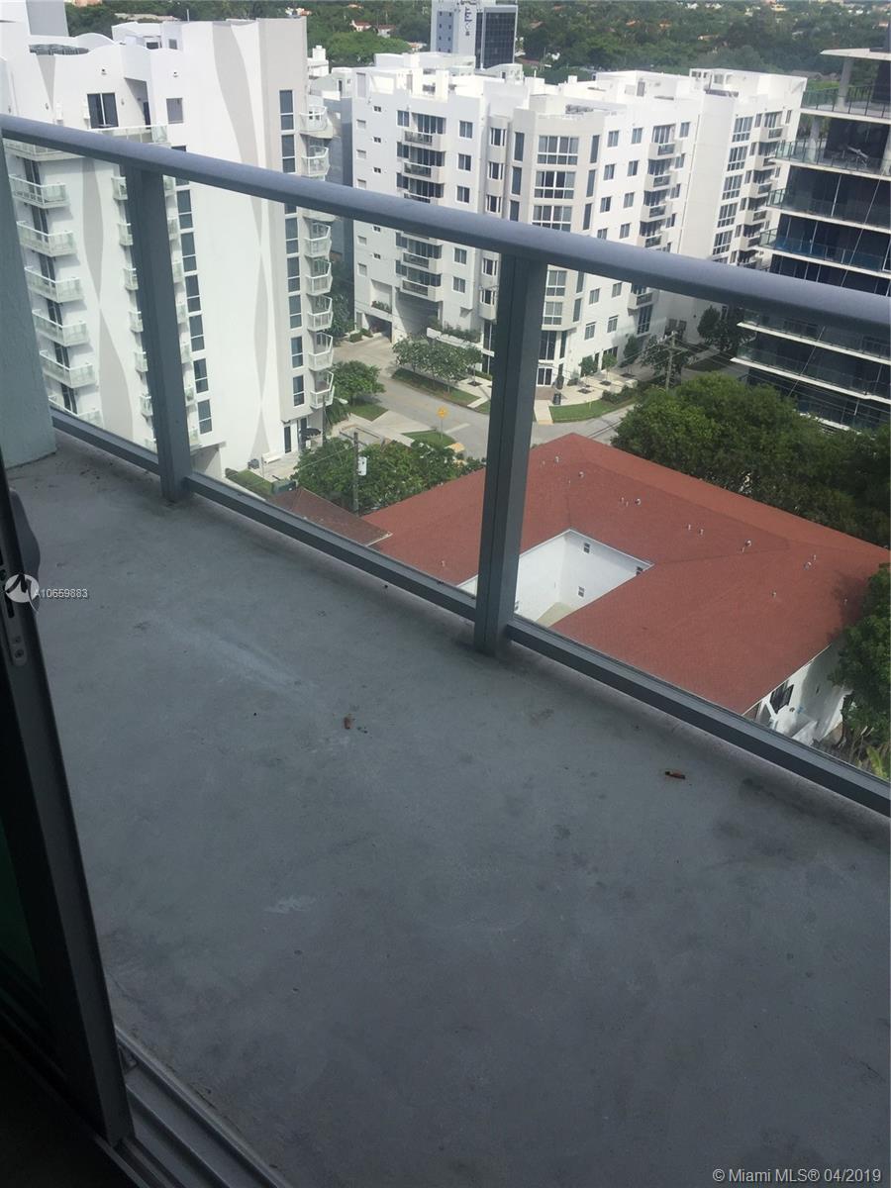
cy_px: 594
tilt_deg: -32.4
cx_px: 446
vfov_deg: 61.7
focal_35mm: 29
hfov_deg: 48.2
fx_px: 995
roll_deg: -2.8
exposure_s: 1/1980
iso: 32
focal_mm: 4.15
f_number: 2.2
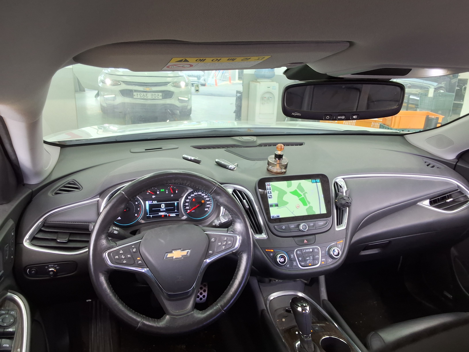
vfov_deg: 49.7
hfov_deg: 63.4
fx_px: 379
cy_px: 176
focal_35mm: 28
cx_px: 234
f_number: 1.9
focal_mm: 2.91
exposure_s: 1/40
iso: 64
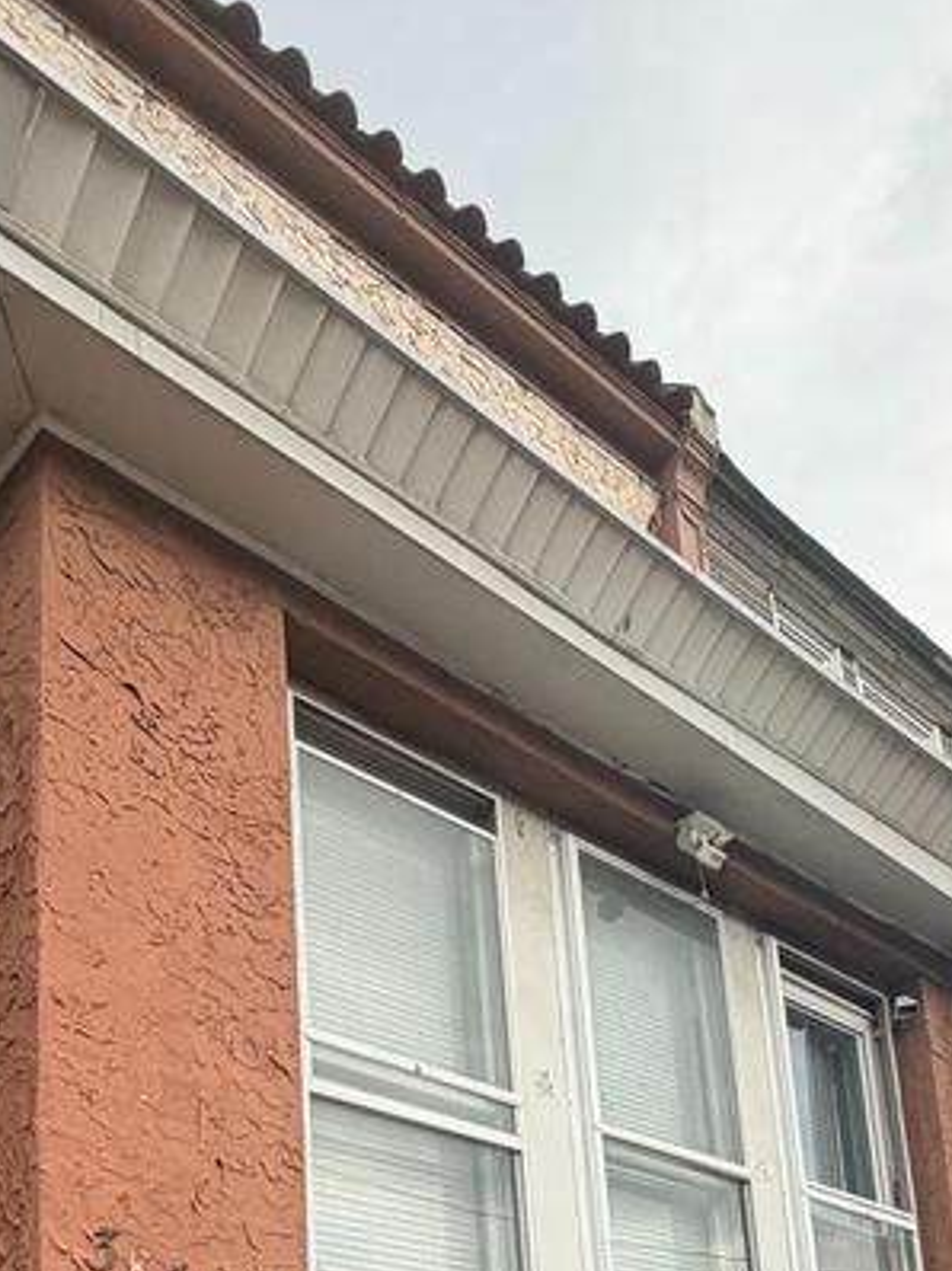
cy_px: 1332
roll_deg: +1.3
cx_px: 230
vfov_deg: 41.2
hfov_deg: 36.7
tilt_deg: +13.0
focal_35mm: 38
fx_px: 1395
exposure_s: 1/121
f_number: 2.2
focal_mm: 2.22
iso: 64
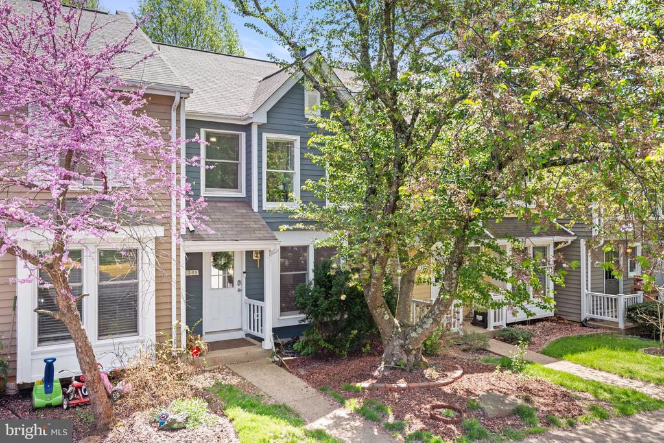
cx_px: 332
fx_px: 553
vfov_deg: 43.6
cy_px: 222
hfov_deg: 61.9
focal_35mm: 30
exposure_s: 1/13
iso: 100
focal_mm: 20
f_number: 9
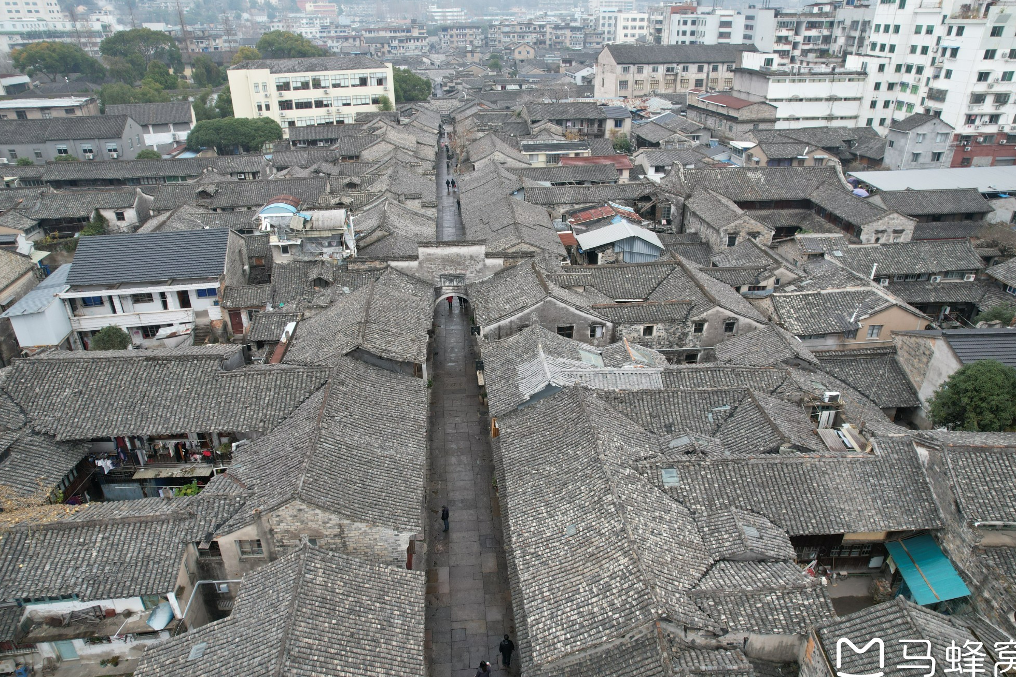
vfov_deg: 55.1
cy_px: 342
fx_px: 649
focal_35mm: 23
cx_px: 507
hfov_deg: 76.1
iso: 120
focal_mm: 8.38
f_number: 2.8
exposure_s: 1/500
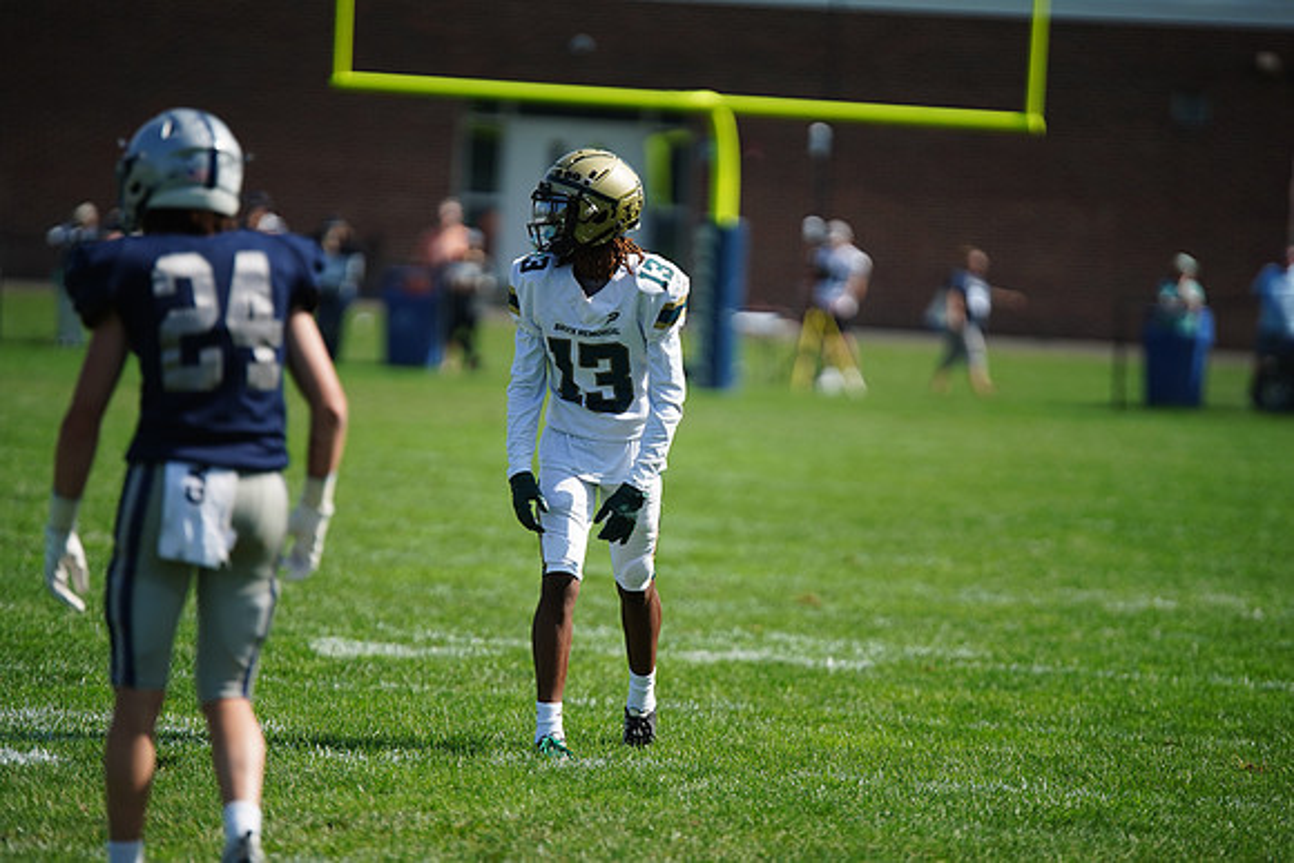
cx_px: 647
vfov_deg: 4.6
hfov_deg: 6.9
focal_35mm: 300
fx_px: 10785
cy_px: 432
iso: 400
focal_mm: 300
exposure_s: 1/4000
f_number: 2.8
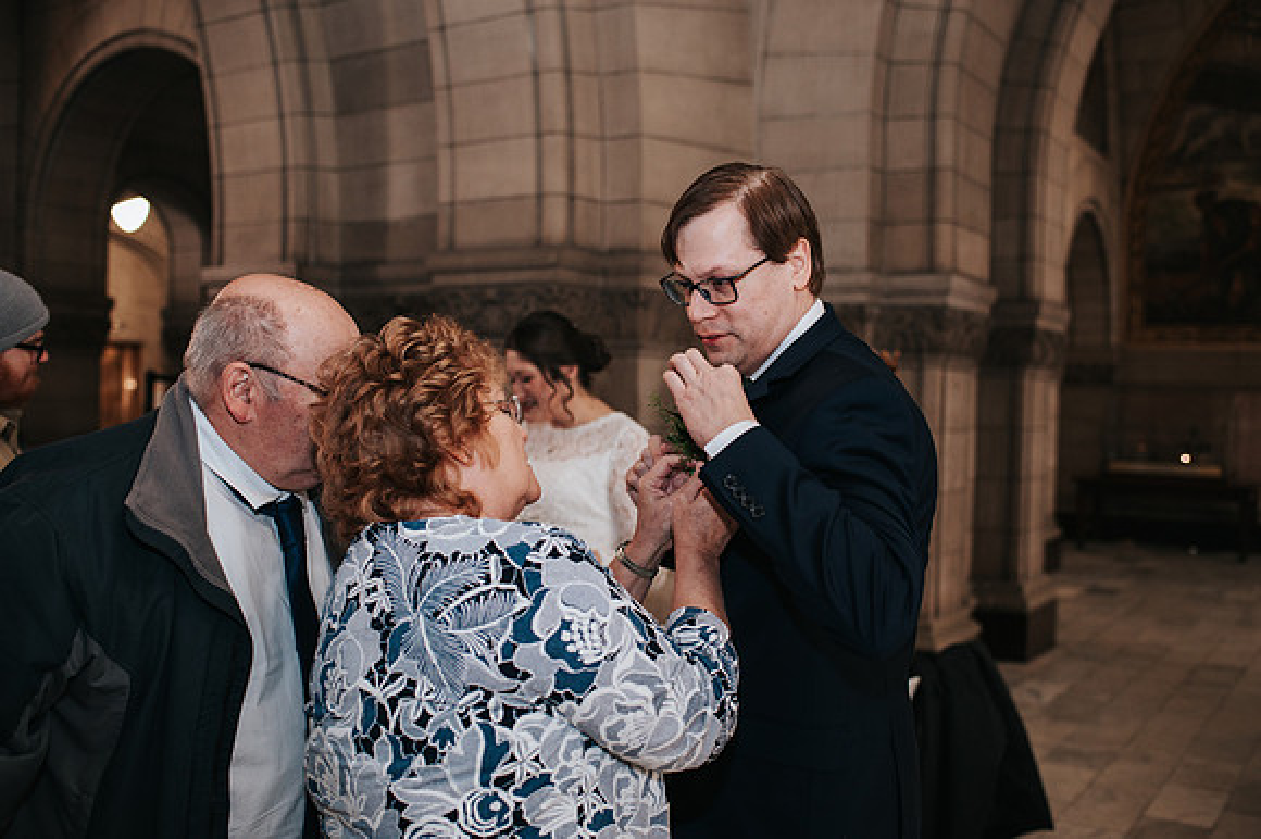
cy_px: 420
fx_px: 1225
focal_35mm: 35
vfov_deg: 37.8
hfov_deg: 54.5
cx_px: 630
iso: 1000
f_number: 2.5
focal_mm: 35
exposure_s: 1/200
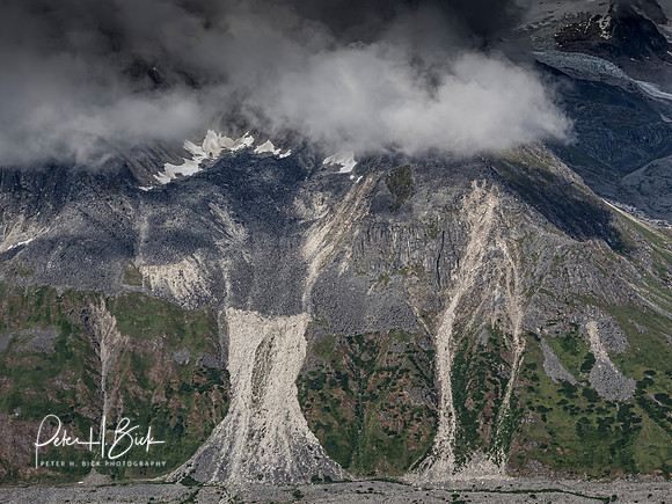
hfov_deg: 23.8
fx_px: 1592
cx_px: 336
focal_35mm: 82
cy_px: 252
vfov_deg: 18.0
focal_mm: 41
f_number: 7.1
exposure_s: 1/1000
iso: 400
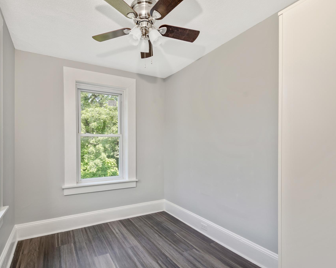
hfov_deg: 89.2
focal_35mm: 17
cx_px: 148
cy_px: 135
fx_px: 169
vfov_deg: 77.0
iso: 250
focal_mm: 10
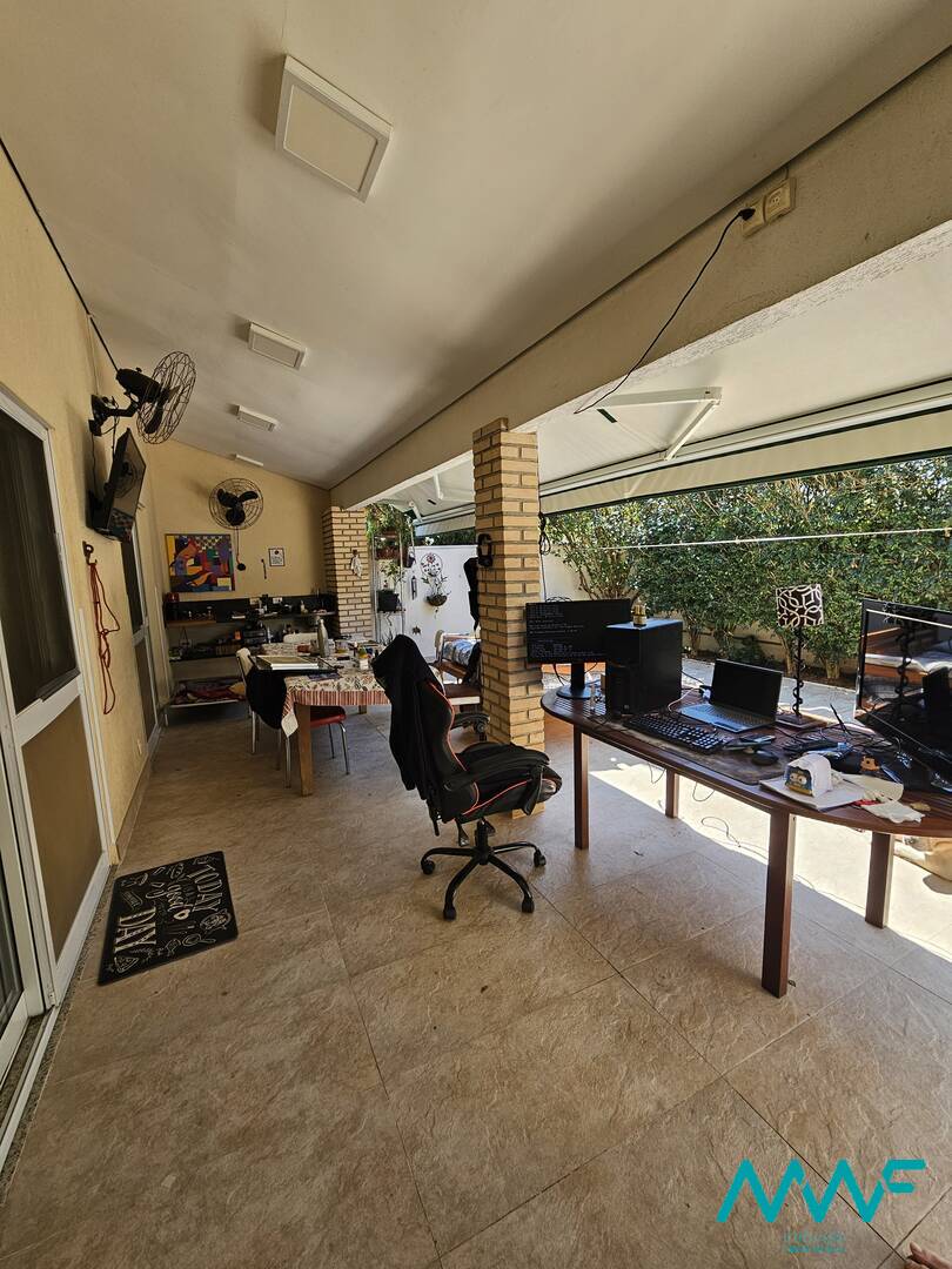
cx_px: 476
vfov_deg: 106.2
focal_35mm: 13
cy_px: 634
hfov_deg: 89.9
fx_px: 477
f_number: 2.2
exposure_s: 1/212
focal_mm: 2.2
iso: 50
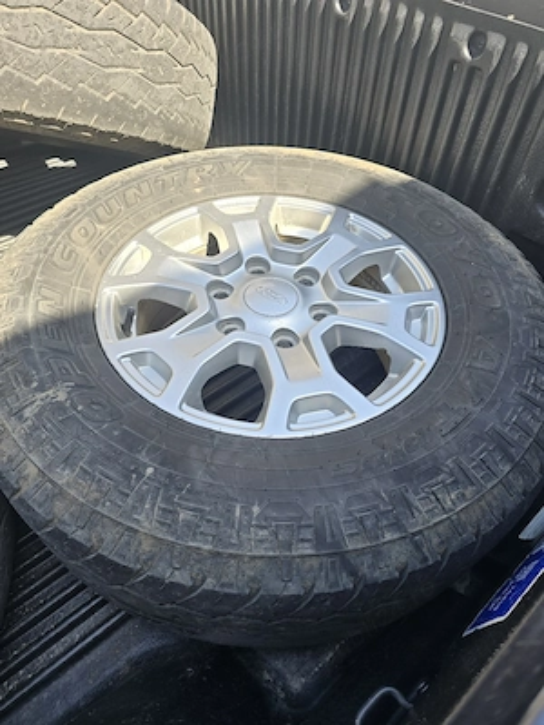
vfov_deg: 73.9
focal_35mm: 23
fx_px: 482
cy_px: 362
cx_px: 272
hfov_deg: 58.9
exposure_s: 1/189
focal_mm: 6.3
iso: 12
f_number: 1.7
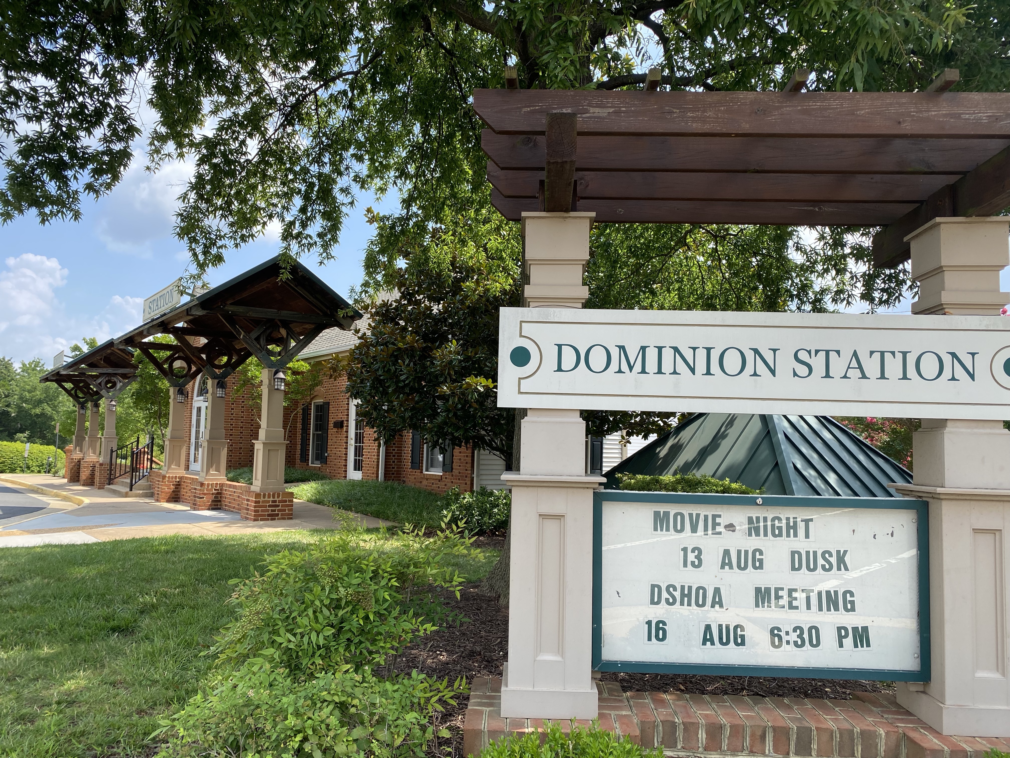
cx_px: 505
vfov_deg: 53.1
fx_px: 759
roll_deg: -1.5
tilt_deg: +5.7
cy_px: 379
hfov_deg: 67.3
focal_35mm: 26
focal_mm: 4.25
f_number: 1.8
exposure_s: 1/919
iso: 32
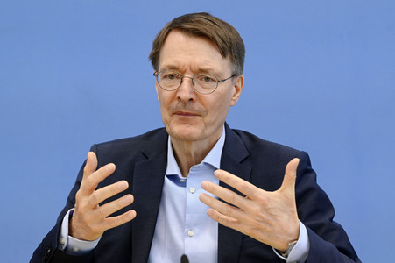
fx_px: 1096
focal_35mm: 100
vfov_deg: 13.7
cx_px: 198
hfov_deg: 20.4
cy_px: 132
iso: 4000
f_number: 5.6
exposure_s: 1/640
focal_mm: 100
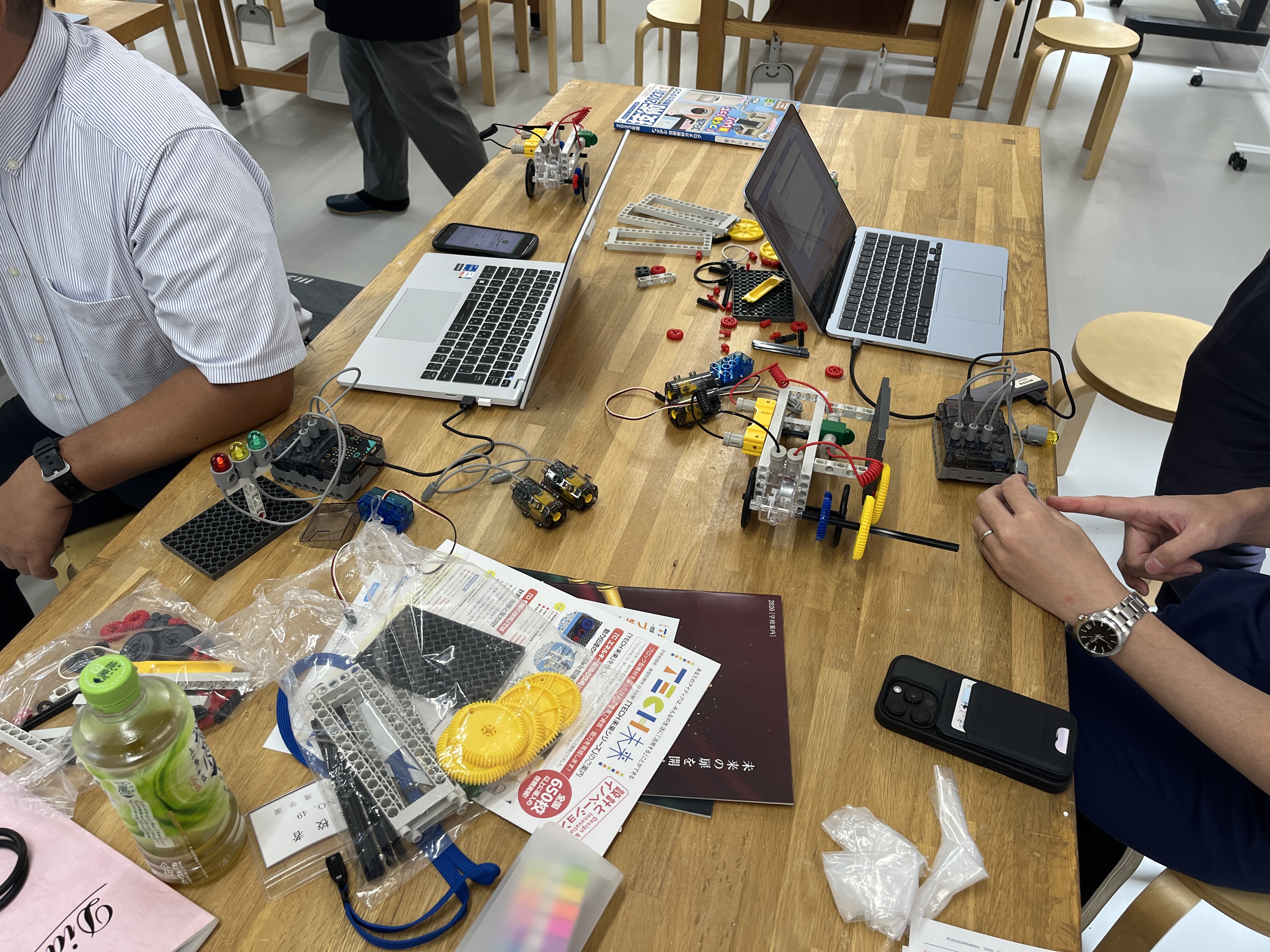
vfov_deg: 53.1
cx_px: 635
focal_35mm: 26
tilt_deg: -41.8
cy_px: 476
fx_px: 954
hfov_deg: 67.3
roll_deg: -0.1
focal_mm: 5.1
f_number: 1.6
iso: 80
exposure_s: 1/120
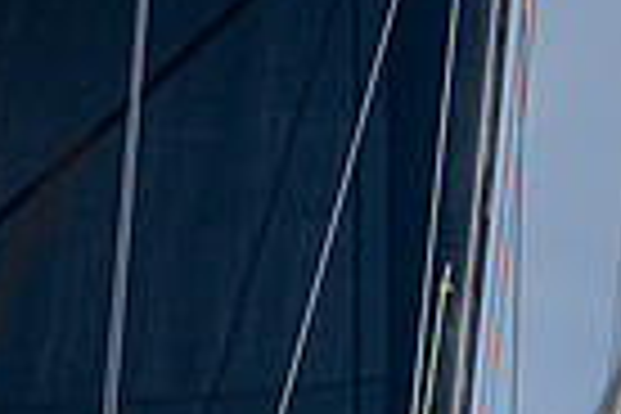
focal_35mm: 1740
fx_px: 30013
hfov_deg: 1.2
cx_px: 738
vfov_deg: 0.8
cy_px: 772
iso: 400
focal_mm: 400
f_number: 6.3
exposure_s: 1/6400
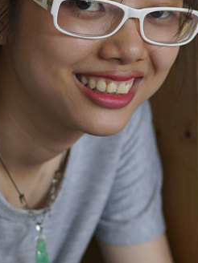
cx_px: 80
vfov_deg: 12.0
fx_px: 1251
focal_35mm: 164
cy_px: 156
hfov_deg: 9.0
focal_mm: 35
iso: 100
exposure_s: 1/80
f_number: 2
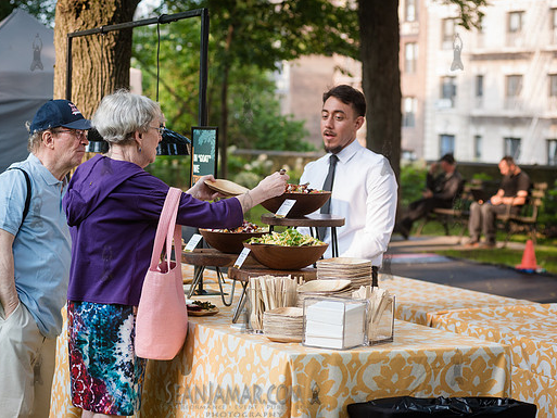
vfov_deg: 17.0
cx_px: 246
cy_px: 209
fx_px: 1400
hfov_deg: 22.5
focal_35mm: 87
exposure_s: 1/400
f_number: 4
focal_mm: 80
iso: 500
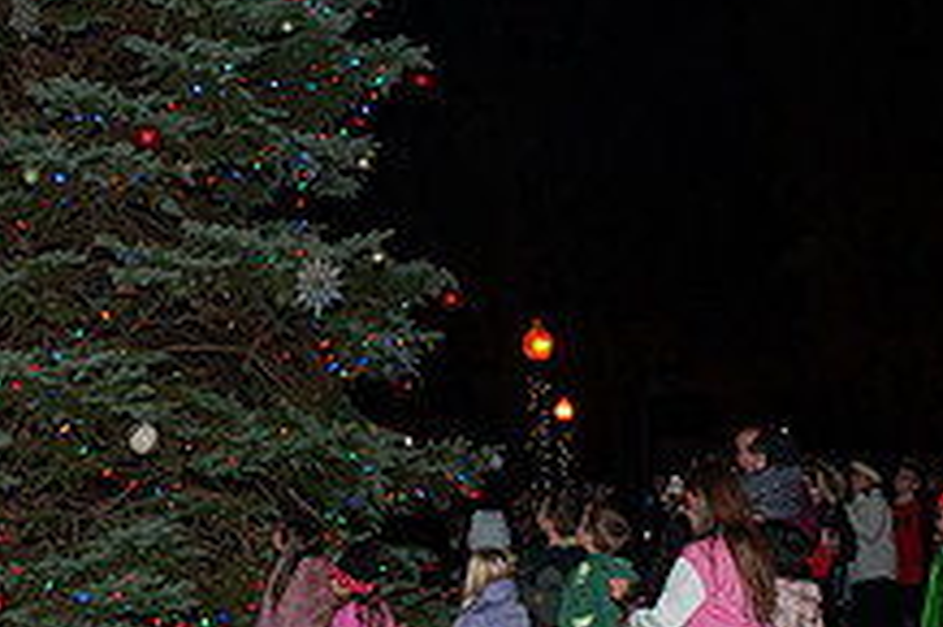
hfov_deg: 30.6
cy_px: 246
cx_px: 177
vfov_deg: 21.2
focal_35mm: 64
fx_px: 1675
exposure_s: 1/200
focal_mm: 24
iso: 500
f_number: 6.3
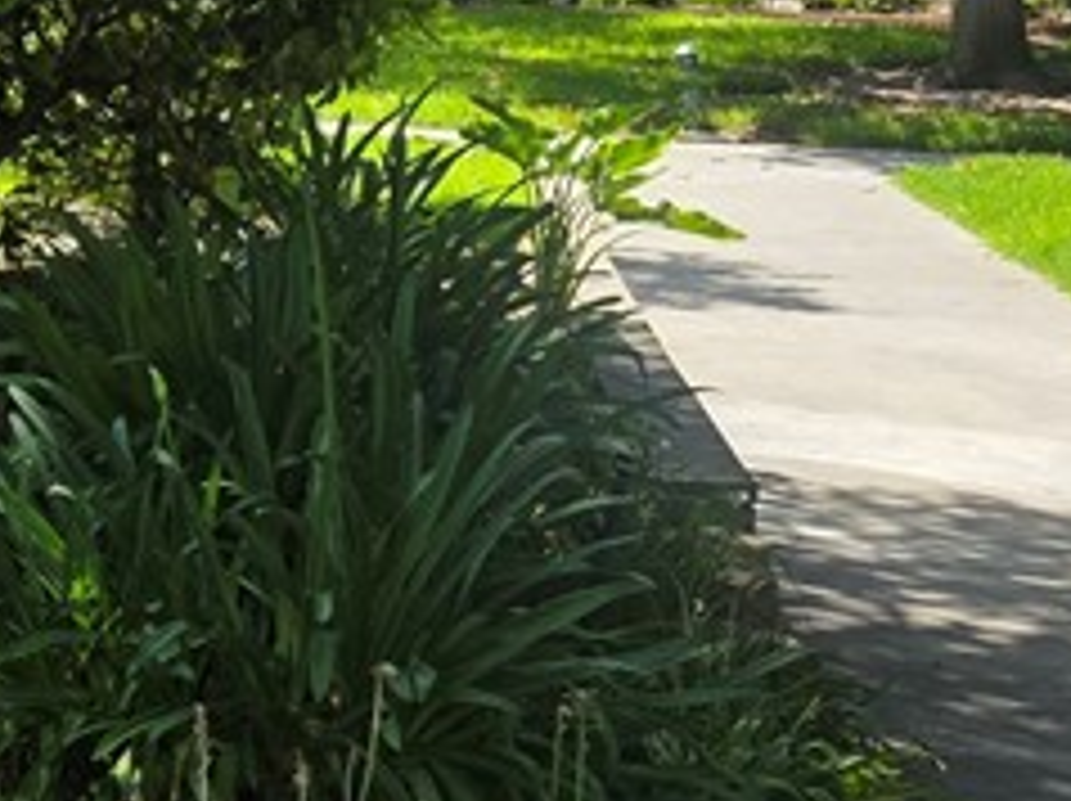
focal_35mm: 99
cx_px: -1040
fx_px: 3060
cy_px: 158
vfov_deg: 14.8
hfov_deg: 15.8
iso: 80
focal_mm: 6.3
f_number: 1.7
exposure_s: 1/2099
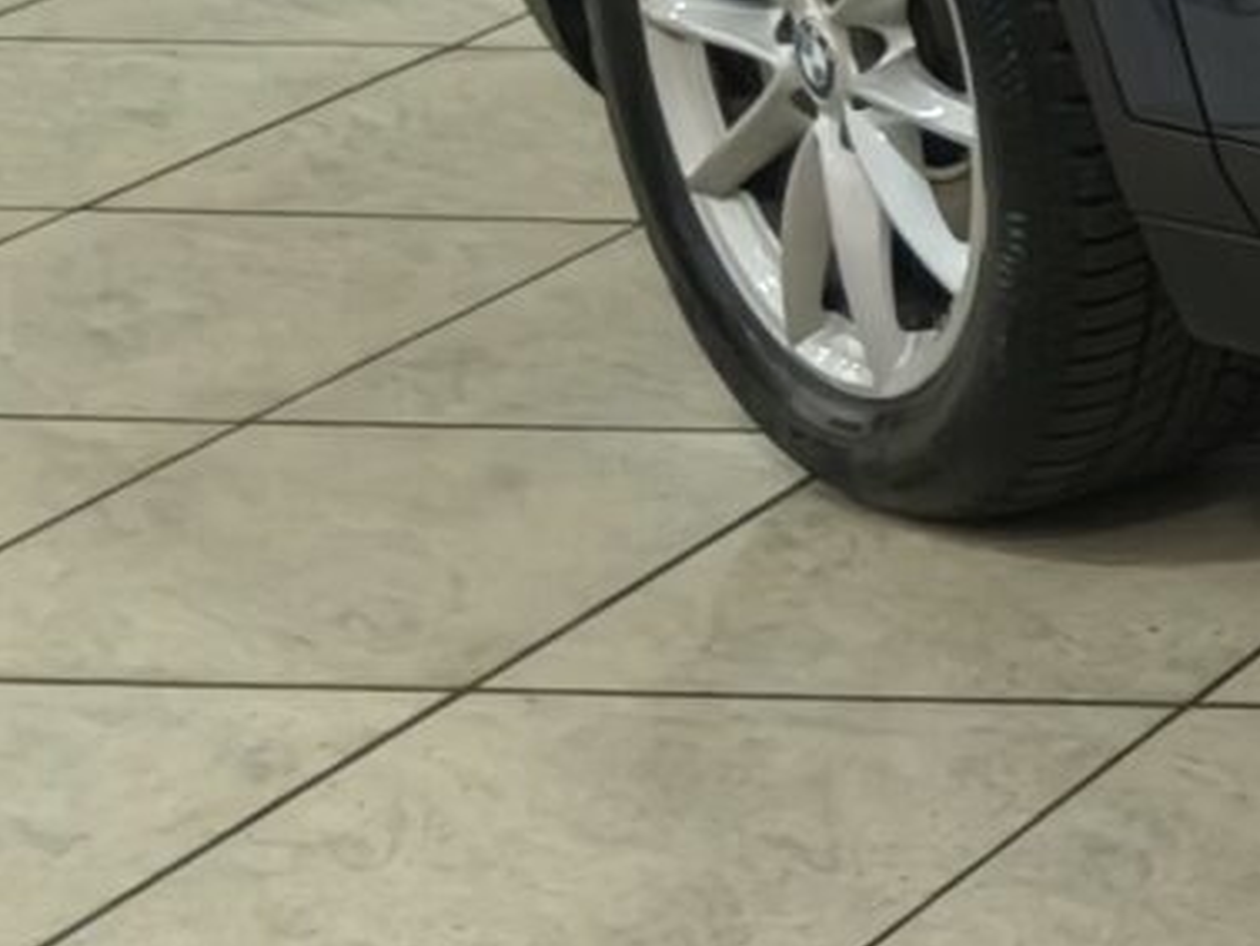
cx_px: 3733
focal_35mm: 156
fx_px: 5680
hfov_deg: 9.8
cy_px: -167
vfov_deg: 9.4
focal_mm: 5.35
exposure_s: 1/50
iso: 400
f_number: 1.7
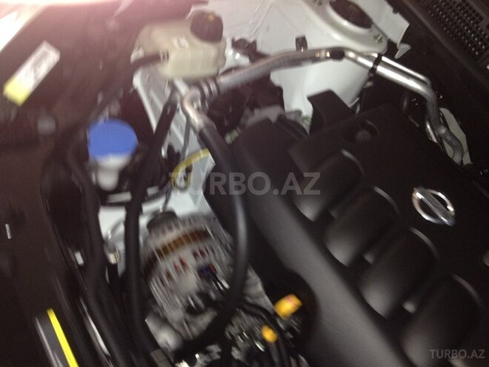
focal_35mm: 33
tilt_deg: -47.3
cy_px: 184
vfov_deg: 42.9
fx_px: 466
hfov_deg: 55.4
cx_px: 244
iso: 160
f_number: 2.4
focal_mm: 4.12
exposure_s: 1/16
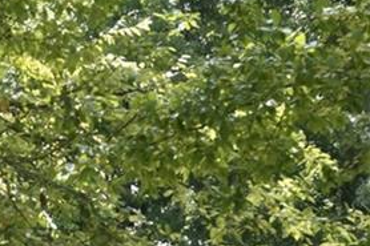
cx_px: 158
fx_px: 2496
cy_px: 646
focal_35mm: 243
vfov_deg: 5.4
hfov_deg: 8.5
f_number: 5
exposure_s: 1/80
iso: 100
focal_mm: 33
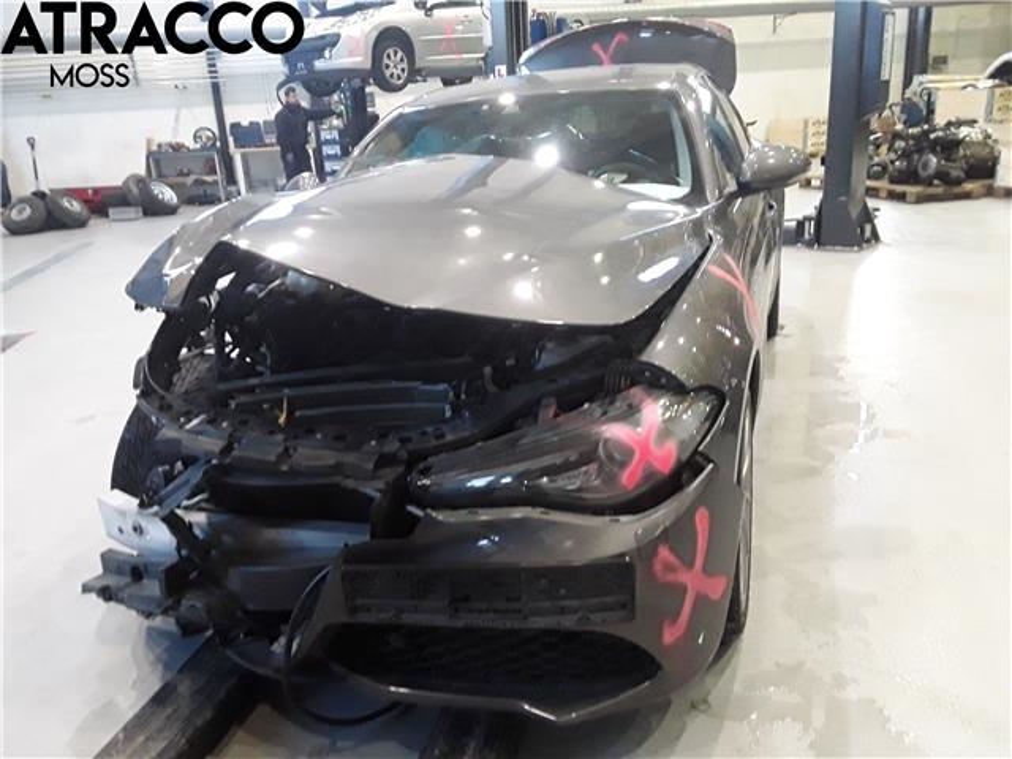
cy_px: 380
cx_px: 506
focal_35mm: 28
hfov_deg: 63.4
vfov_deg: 49.7
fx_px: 819
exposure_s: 1/25
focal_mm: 2.91
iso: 400
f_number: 1.9
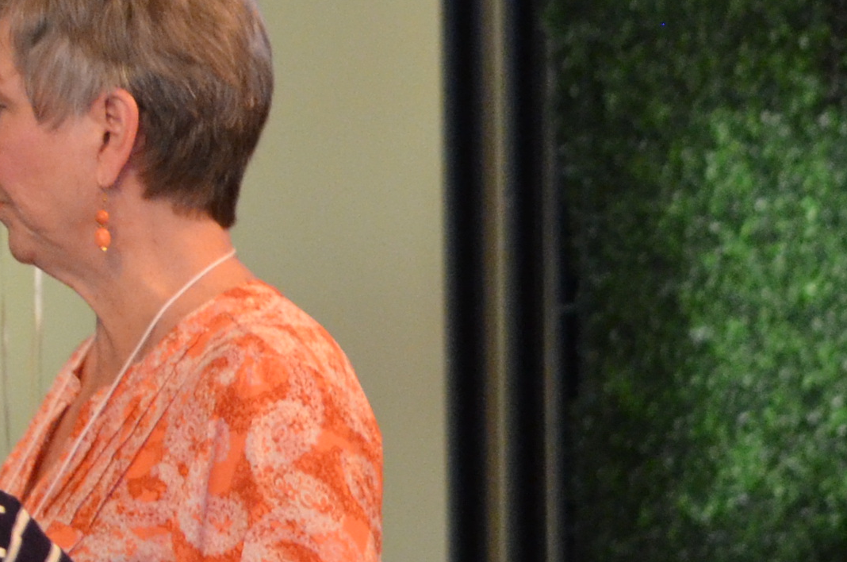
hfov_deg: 4.8
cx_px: -730
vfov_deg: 3.2
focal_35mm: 429
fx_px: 10075
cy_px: 372
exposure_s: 1/30
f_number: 4.5
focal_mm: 62
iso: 2000
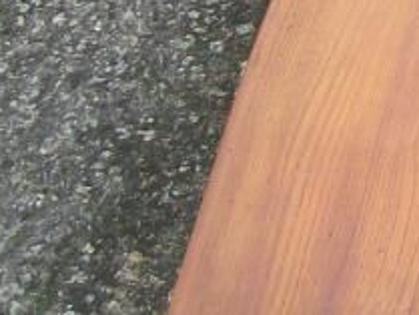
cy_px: -325
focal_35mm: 196
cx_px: 972
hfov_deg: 9.2
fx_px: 2374
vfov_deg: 7.3
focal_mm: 5.7
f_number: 2.9
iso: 80
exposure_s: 1/100
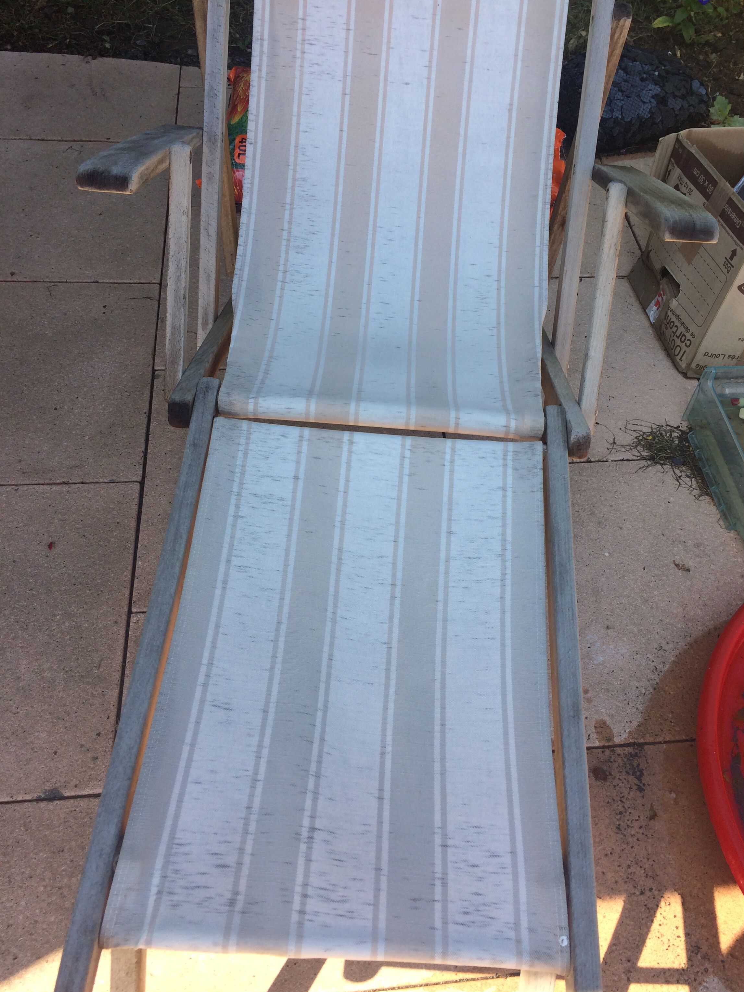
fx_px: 888
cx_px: 397
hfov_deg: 45.4
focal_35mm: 31
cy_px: 466
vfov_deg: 58.3
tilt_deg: -52.9
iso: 32
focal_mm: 4.15
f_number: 2.2
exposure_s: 1/720
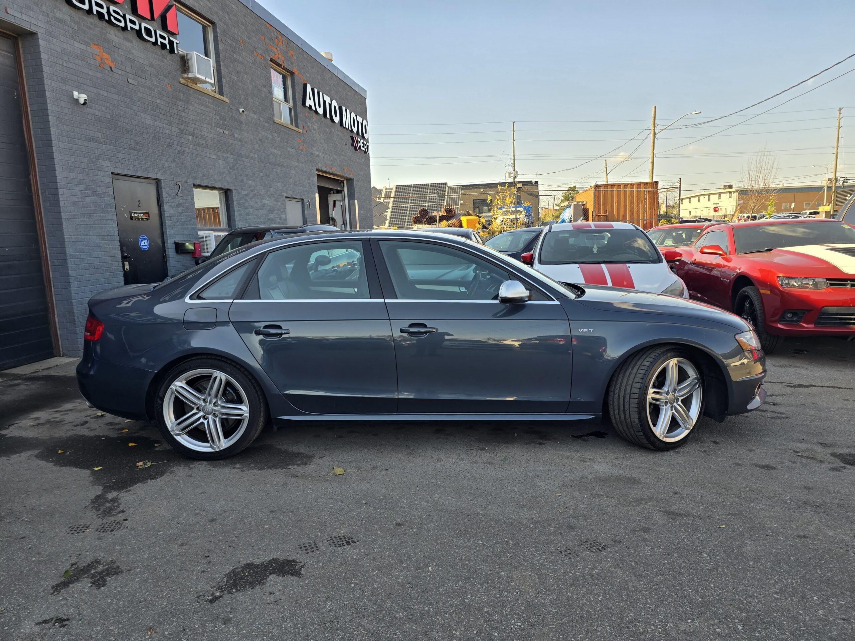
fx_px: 568
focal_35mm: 23
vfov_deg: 58.9
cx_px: 428
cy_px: 320
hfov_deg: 73.9
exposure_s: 1/289
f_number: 1.7
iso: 12
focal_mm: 6.3
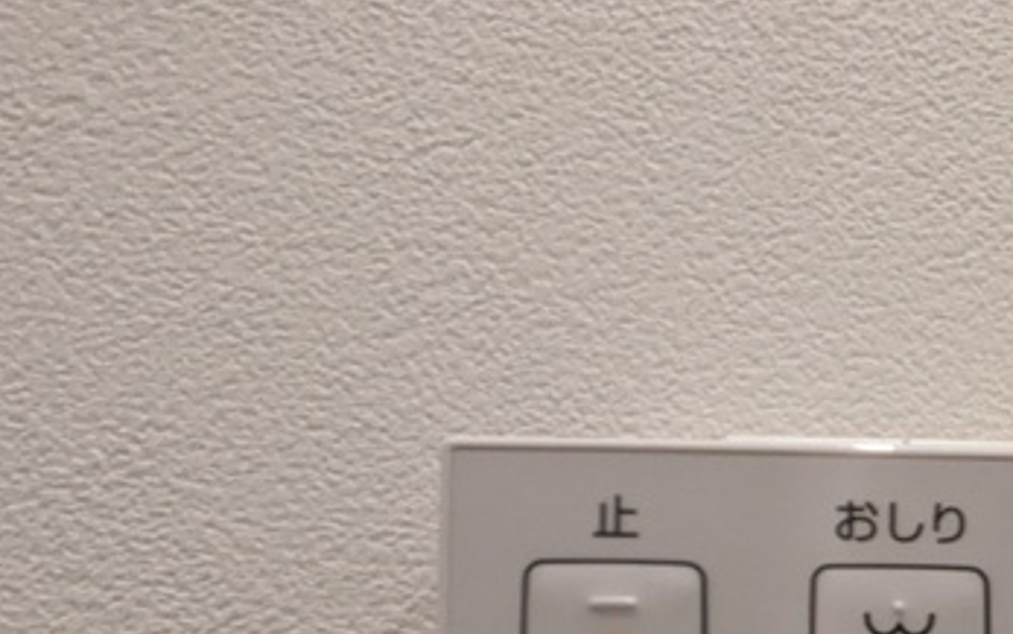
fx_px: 1132
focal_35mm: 41
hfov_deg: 37.5
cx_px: 1193
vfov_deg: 25.1
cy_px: 912
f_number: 2.2
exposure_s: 1/30
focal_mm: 1.83
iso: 216
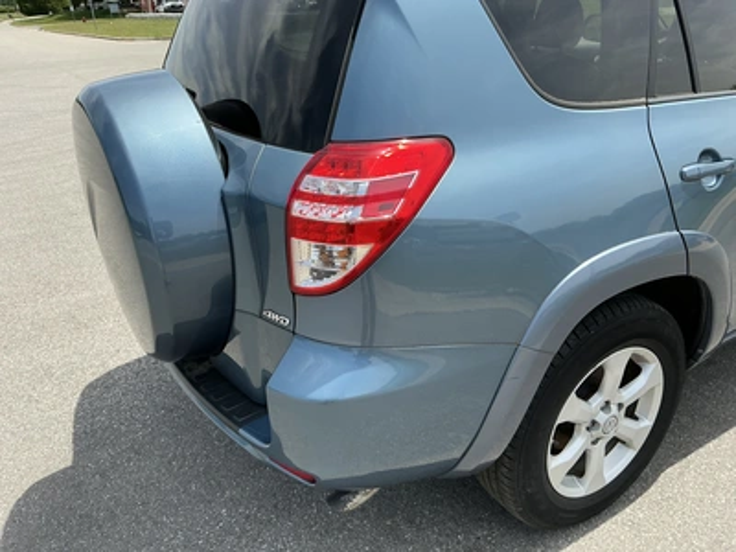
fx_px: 595
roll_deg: +3.2
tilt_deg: -23.9
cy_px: 276
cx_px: 368
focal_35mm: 28
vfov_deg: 49.7
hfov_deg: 63.4
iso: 25
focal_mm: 3
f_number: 1.8
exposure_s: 1/898
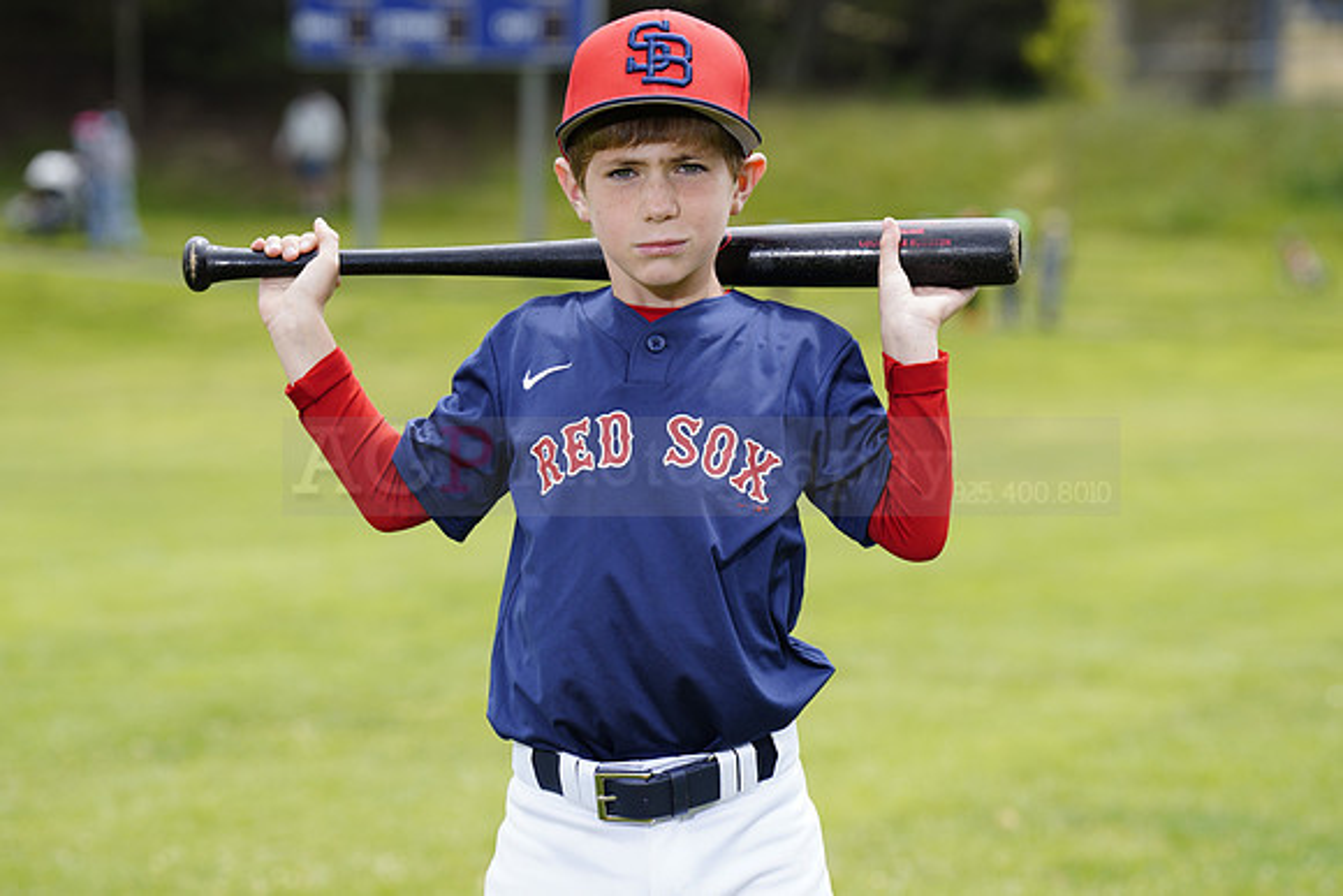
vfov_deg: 8.2
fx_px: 6231
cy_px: 448
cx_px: 672
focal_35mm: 167
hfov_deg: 12.3
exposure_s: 1/250
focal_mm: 167
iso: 100
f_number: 6.3
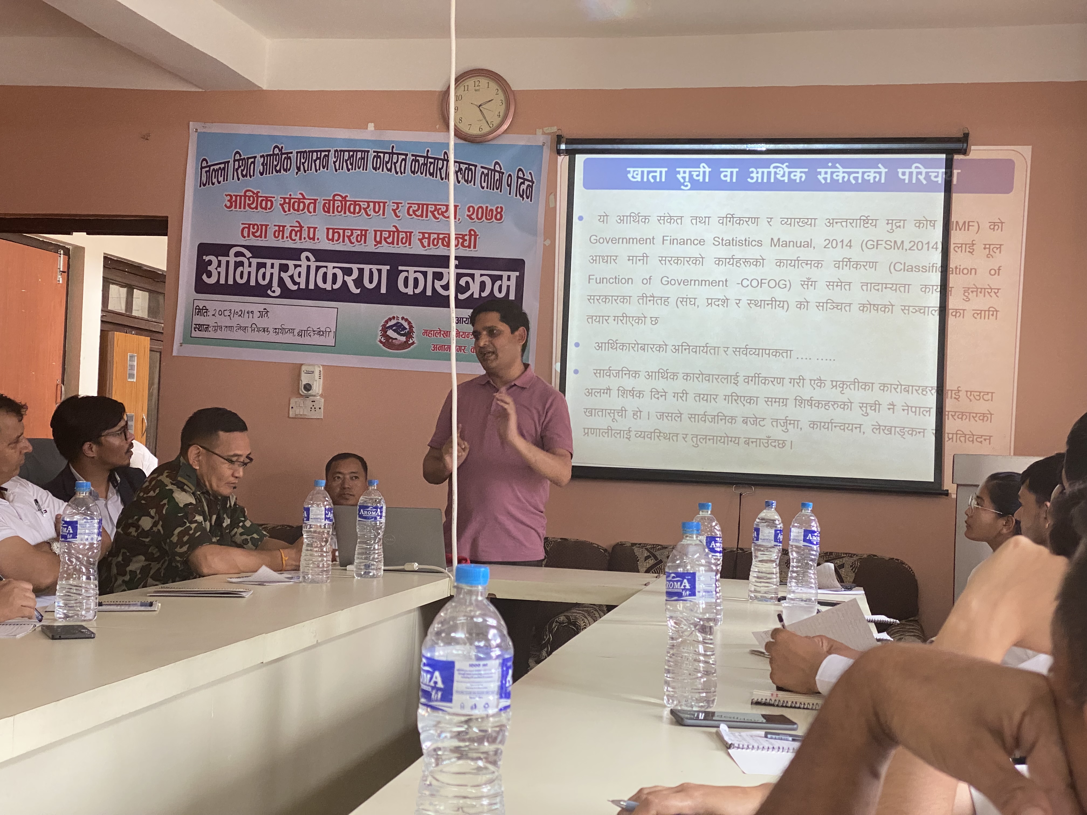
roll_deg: -2.8
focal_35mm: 52
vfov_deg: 28.0
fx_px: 1633
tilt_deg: +1.9
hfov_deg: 36.8
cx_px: 544
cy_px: 408
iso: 200
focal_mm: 6
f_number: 2
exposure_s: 1/60
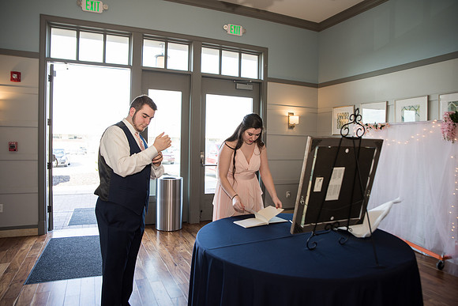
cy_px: 153
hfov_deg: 73.7
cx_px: 229
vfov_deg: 53.2
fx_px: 305
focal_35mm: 24
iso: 200
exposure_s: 1/160
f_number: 3.2
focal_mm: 24
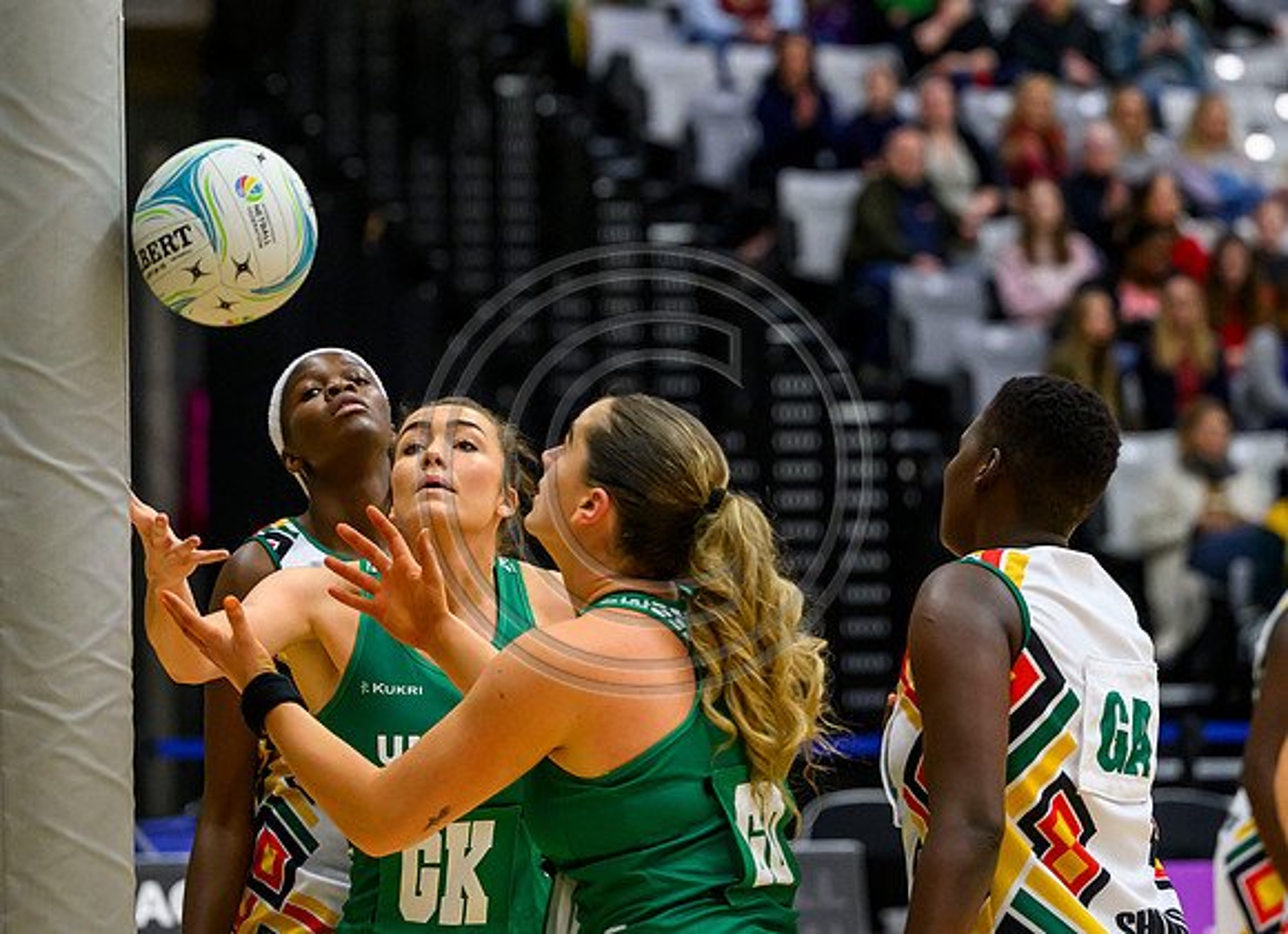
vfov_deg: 7.5
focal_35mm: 193
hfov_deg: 10.4
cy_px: 180
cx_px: 616
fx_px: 7093
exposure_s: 1/1000
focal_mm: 110
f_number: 2.8
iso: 4000
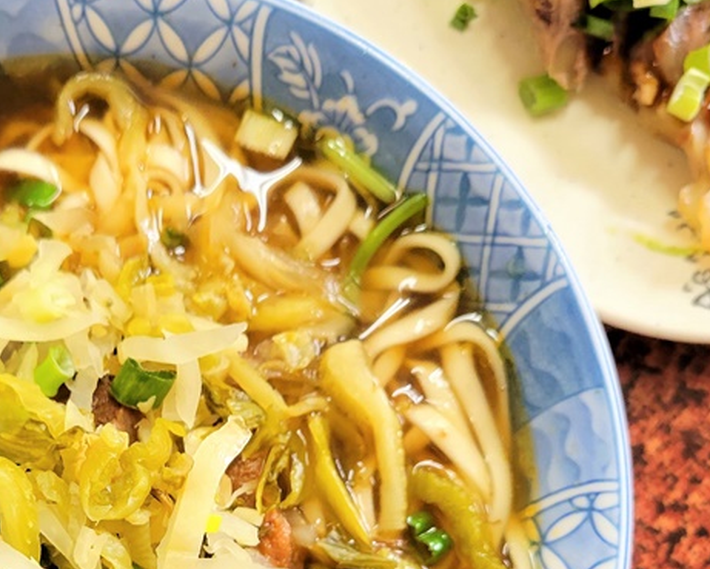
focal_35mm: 55
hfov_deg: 33.4
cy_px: 515
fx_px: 1156
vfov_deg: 26.7
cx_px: 166
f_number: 1.8
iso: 250
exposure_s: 1/120
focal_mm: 5.4
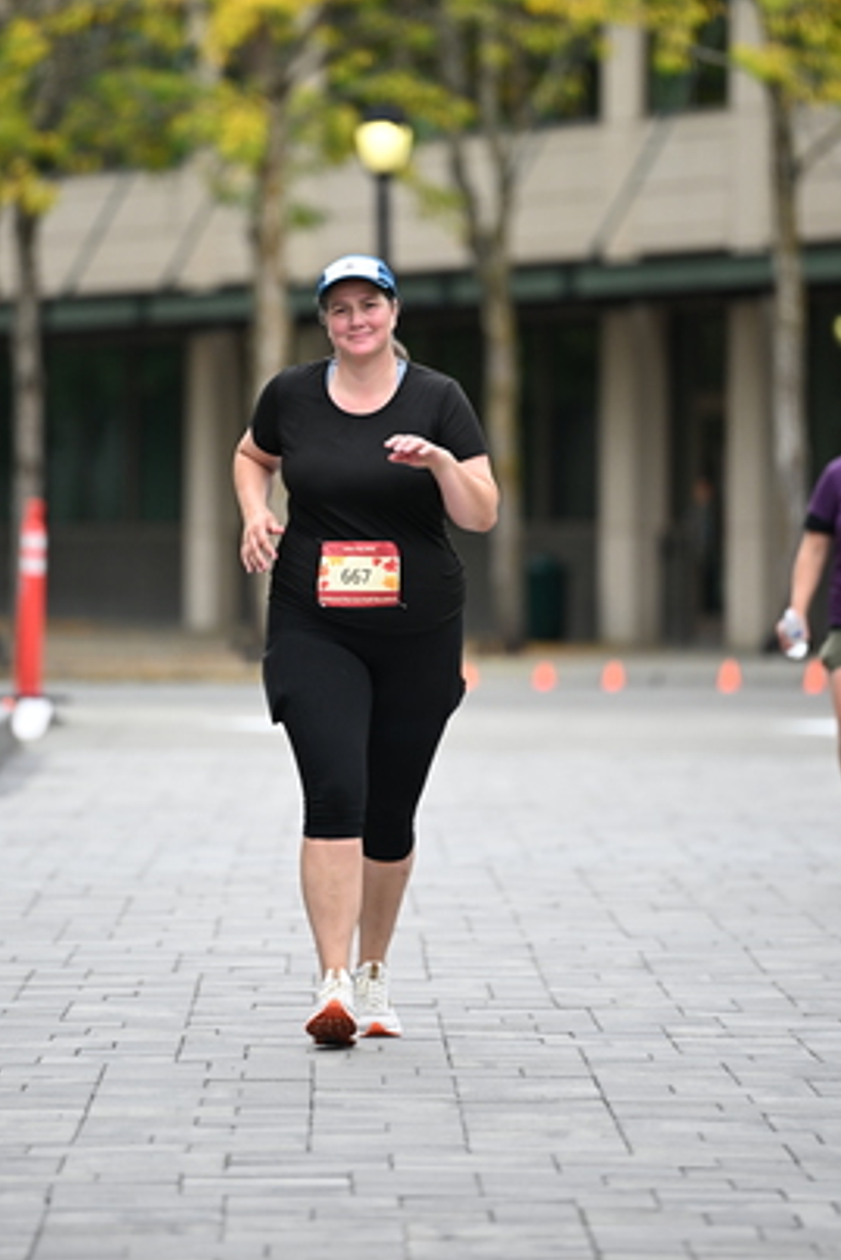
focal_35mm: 273
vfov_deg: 7.5
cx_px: 358
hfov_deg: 5.0
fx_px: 9557
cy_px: 494
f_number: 2.8
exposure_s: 1/1250
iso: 400
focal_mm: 200
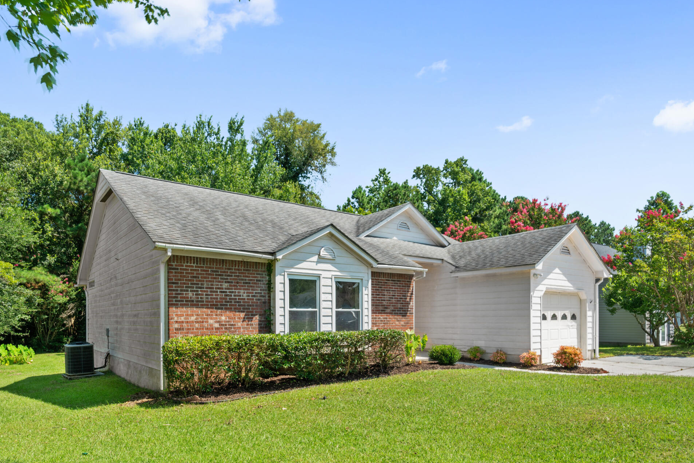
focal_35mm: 22
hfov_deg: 78.6
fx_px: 424
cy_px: 324
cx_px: 351
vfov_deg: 55.5
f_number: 9.5
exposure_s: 1/125
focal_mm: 14
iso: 80
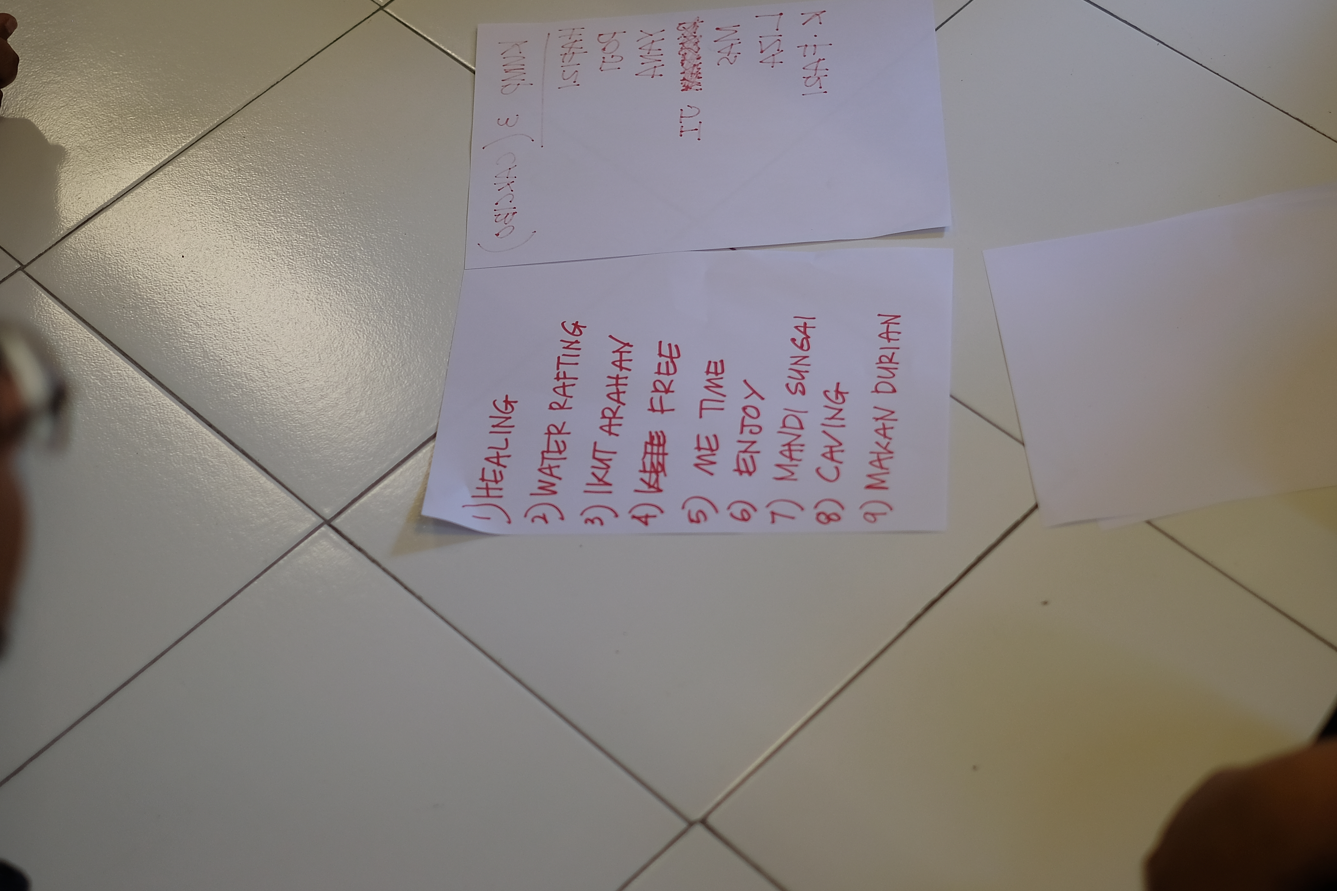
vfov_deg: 17.9
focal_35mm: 76
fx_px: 2822
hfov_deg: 26.6
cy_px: 282
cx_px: 743
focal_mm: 35
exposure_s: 1/140
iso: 200
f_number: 1.4
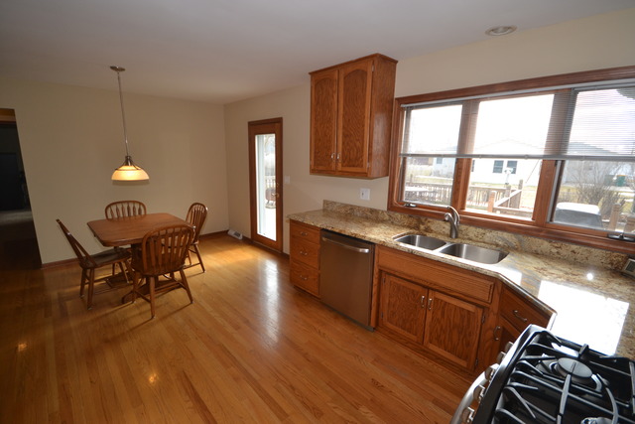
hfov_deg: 100.4
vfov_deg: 77.4
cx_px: 318
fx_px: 265
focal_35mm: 15
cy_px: 212
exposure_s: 1/125
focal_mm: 10
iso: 400
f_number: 5.6
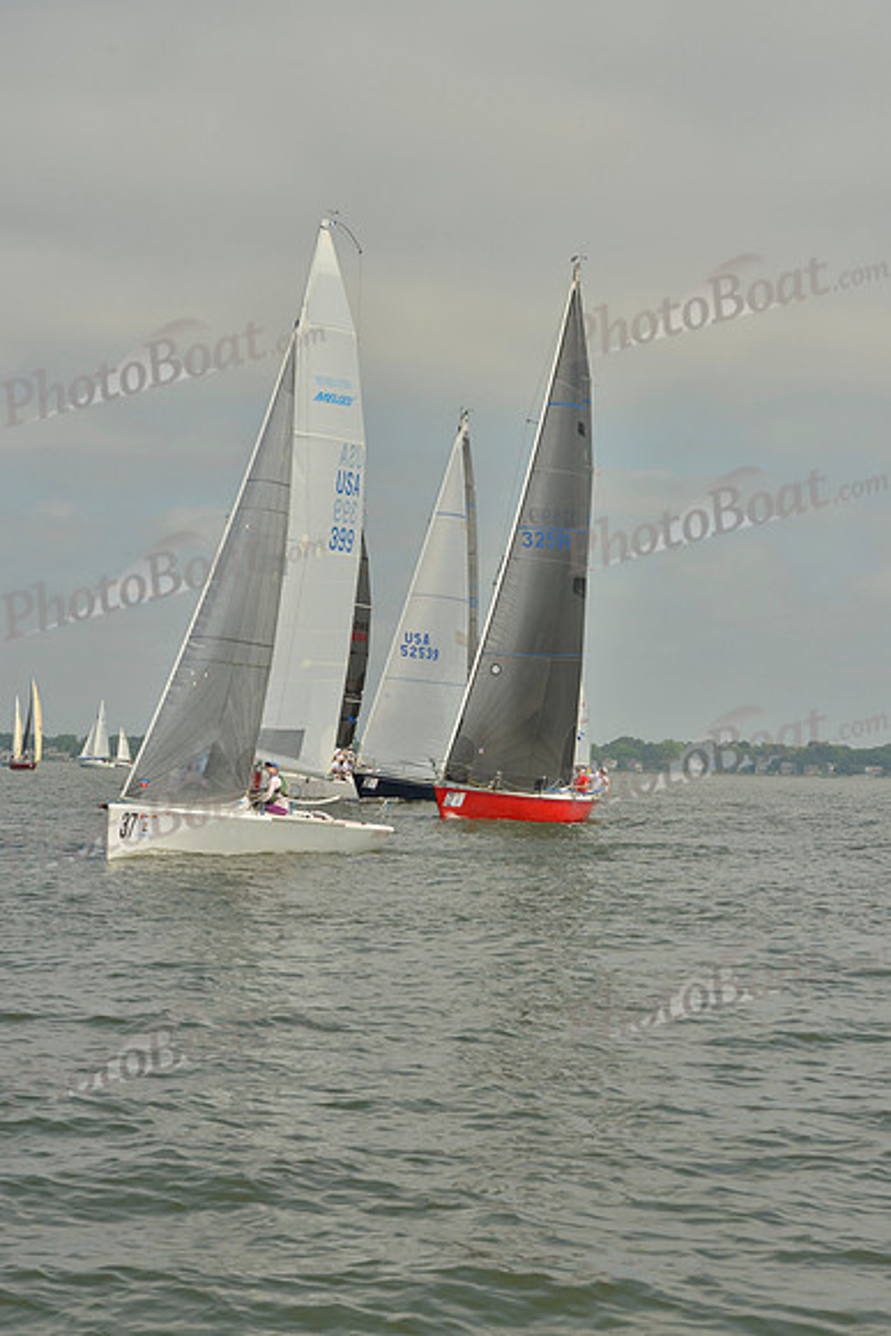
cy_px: 668
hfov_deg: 16.7
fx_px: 3042
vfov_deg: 24.8
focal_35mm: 82
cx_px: 446
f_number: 11
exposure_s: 1/800
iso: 280
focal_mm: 82
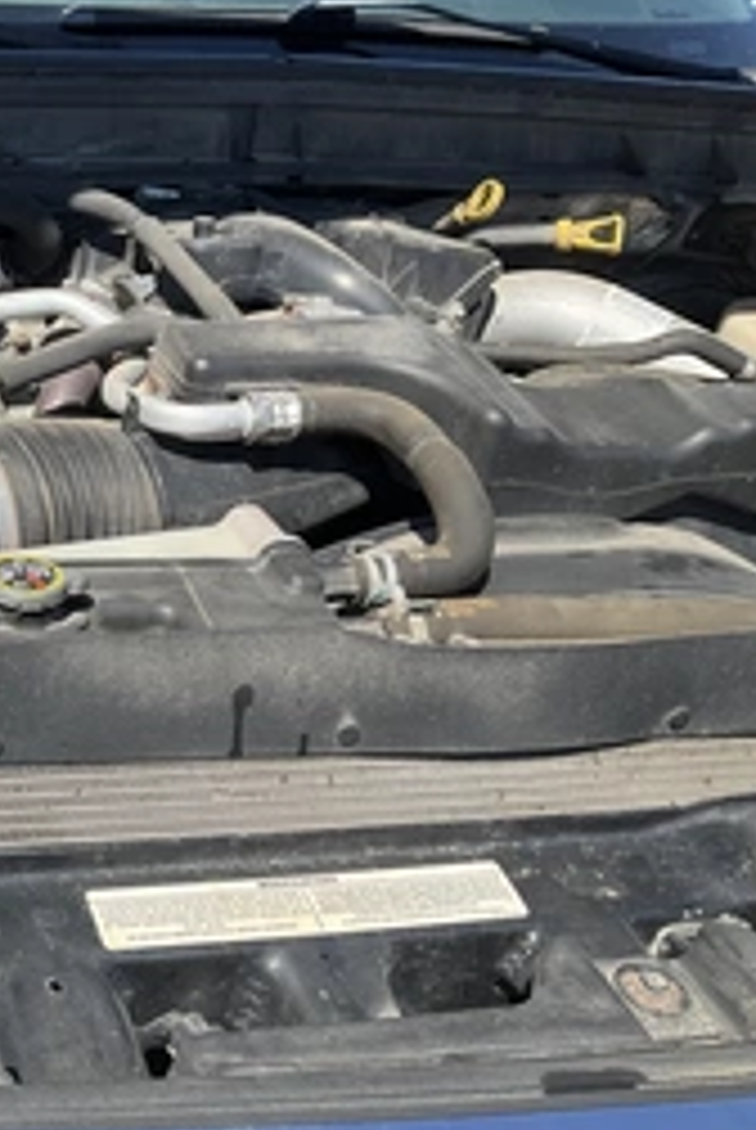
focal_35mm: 48
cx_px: -117
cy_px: 545
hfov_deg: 25.6
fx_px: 1508
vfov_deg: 41.1
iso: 25
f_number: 1.8
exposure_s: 1/1098
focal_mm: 3
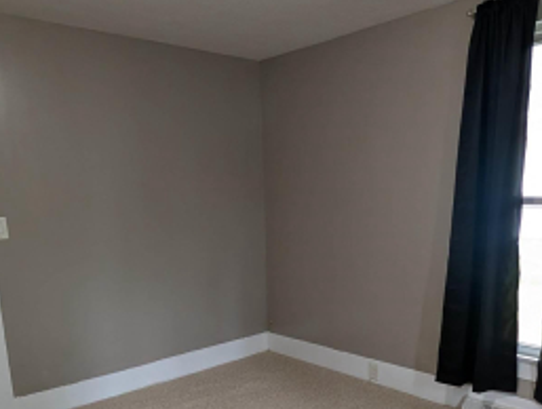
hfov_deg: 58.2
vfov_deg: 44.0
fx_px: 487
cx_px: 287
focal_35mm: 31
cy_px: 312
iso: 99
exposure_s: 1/40
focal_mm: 2.02
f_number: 1.7
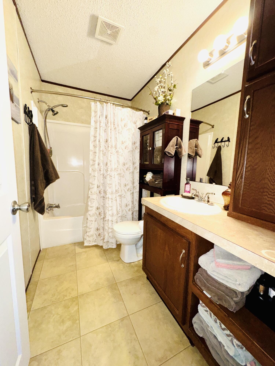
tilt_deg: -6.6
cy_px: 183
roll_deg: -1.4
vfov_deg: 102.1
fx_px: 148
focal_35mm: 14
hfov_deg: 85.7
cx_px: 138
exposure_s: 1/60
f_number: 2.2
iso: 100
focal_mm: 2.22
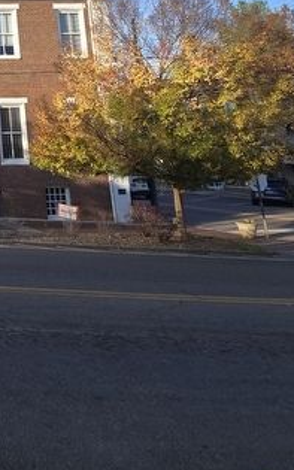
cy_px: 72
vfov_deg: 50.7
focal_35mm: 35
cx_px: -169
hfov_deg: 25.3
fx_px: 448
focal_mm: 2.2
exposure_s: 1/1084
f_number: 2.2
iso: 50
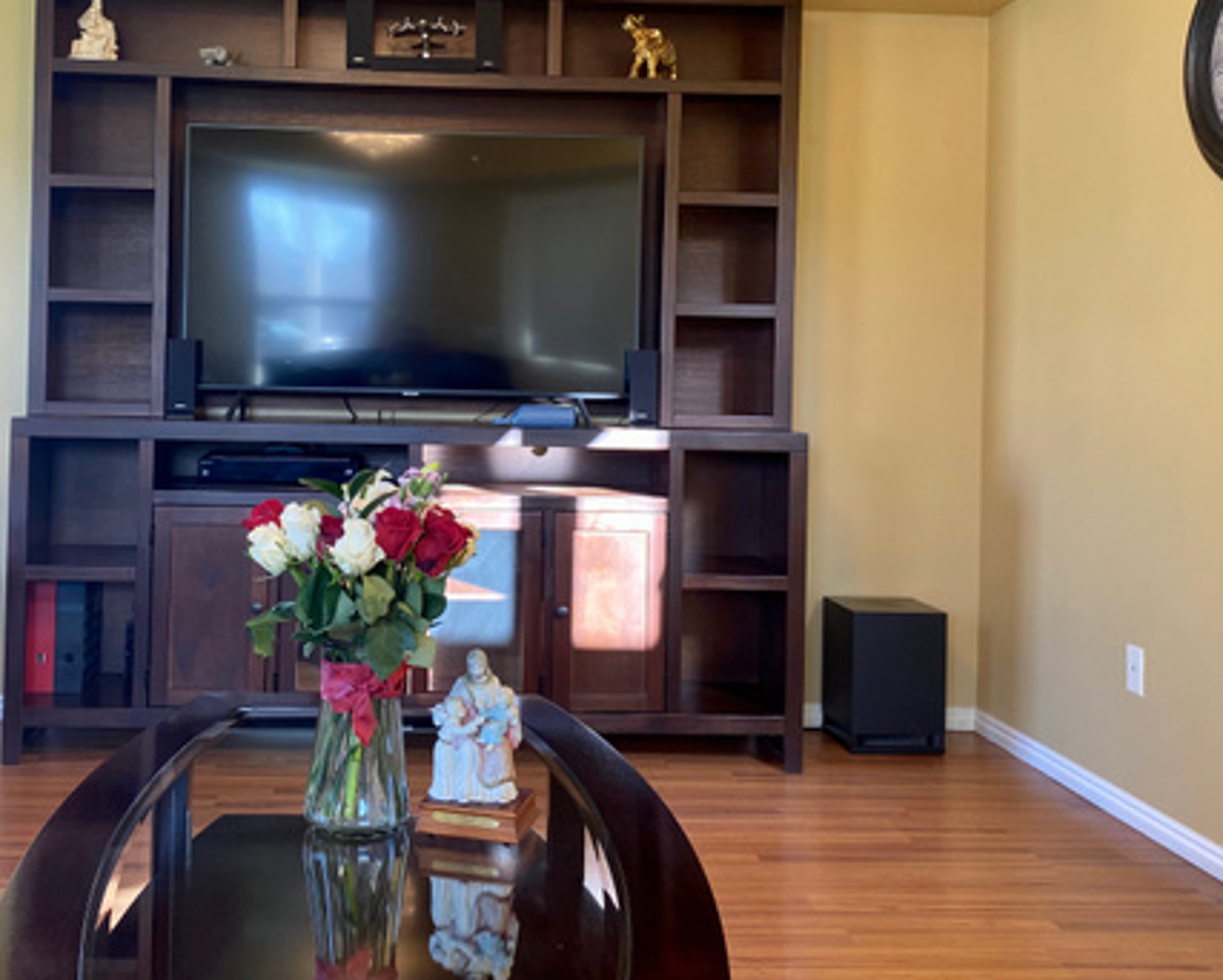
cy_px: 358
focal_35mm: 38
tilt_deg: +0.6
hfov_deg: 47.4
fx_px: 1376
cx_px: 447
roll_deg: -0.8
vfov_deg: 38.9
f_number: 1.8
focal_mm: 4.25
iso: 100
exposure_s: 1/60
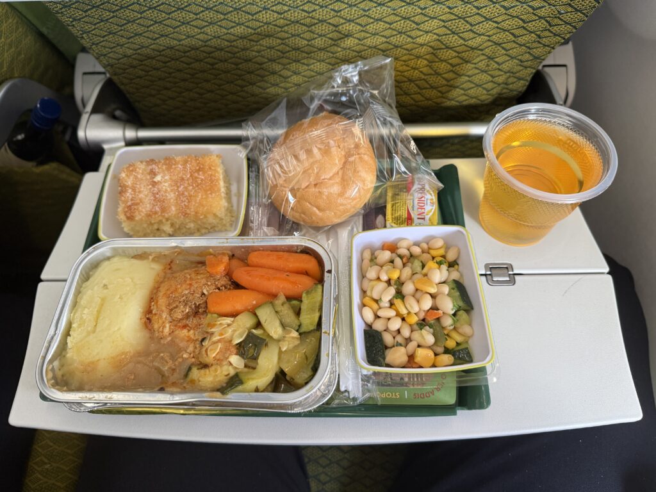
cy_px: 246
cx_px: 328
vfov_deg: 56.8
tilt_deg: -56.2
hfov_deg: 71.6
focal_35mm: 24
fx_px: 455
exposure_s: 1/54
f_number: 1.78
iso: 200
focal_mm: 6.76
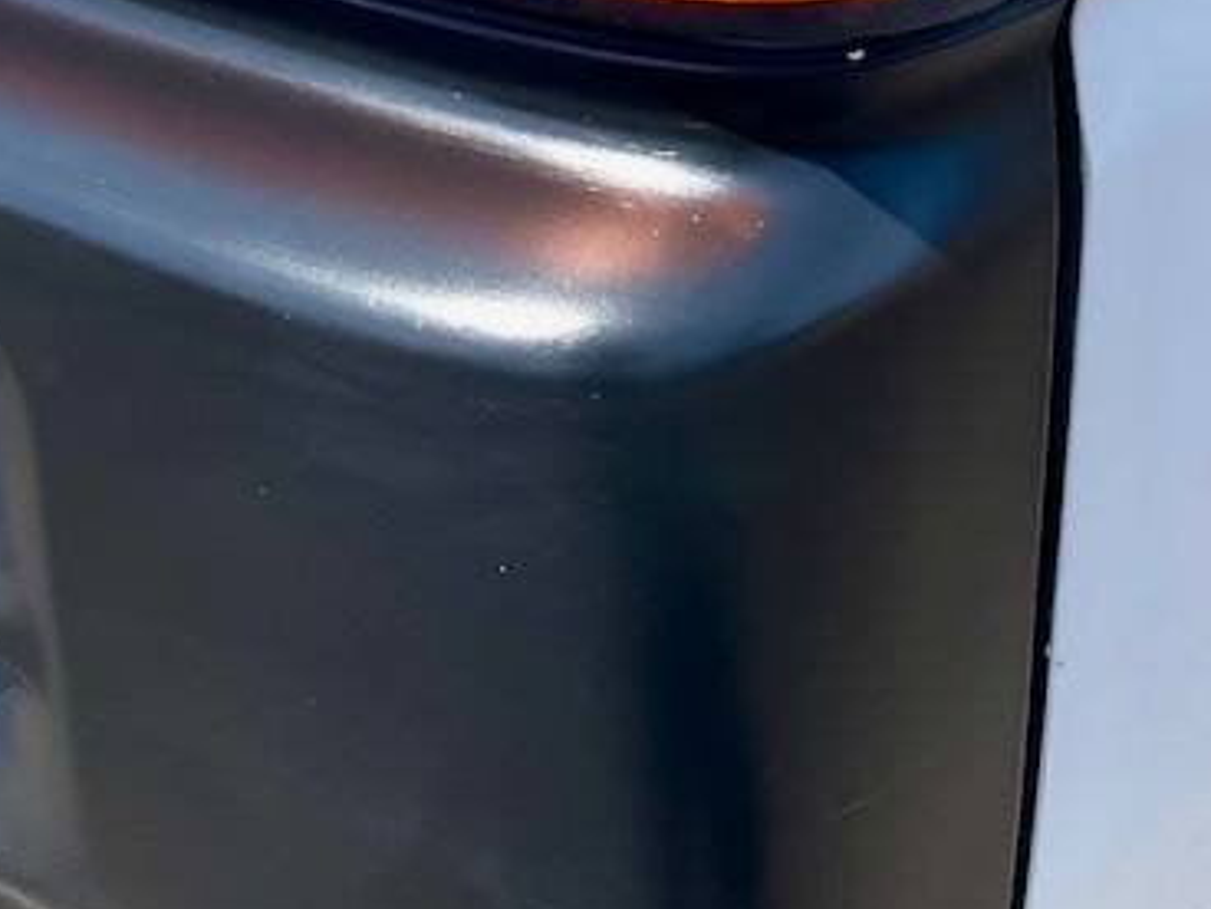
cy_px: -181
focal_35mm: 87
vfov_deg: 16.3
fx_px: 3044
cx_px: 474
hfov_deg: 22.5
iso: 32
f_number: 1.6
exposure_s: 1/3448
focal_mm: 5.1
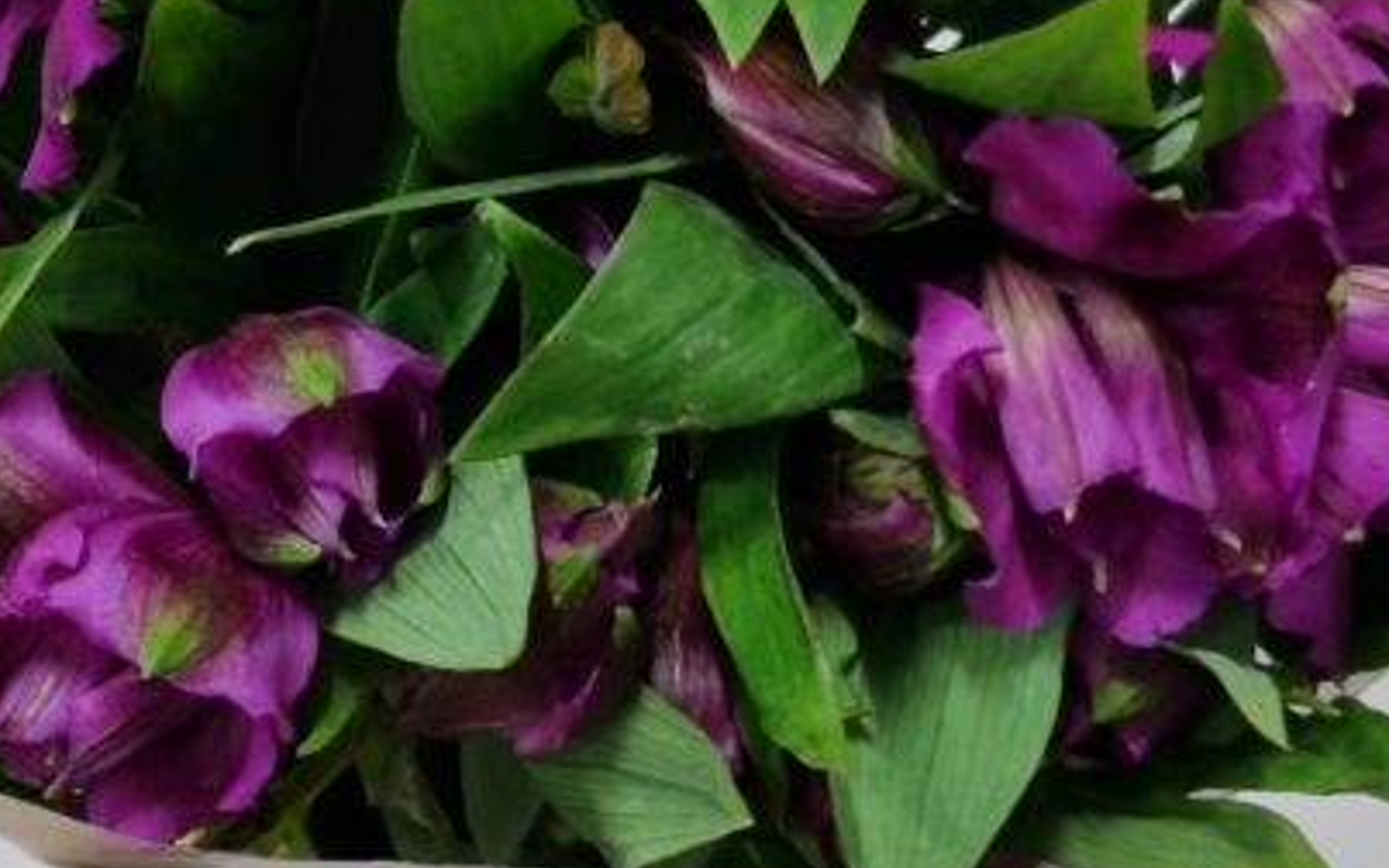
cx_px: 600
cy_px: 121
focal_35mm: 70
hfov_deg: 29.3
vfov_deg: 18.4
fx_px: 2650
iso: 250
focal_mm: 5.4
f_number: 1.8
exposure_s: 1/60
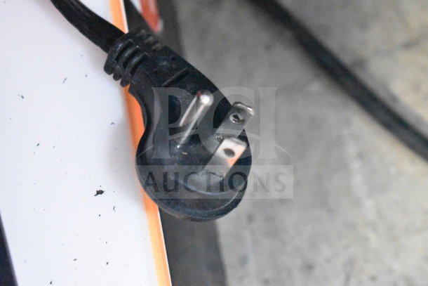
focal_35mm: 82
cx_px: 214
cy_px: 143
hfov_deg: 24.6
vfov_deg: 16.6
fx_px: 981
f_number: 5.6
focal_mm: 55
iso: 25600
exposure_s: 1/40
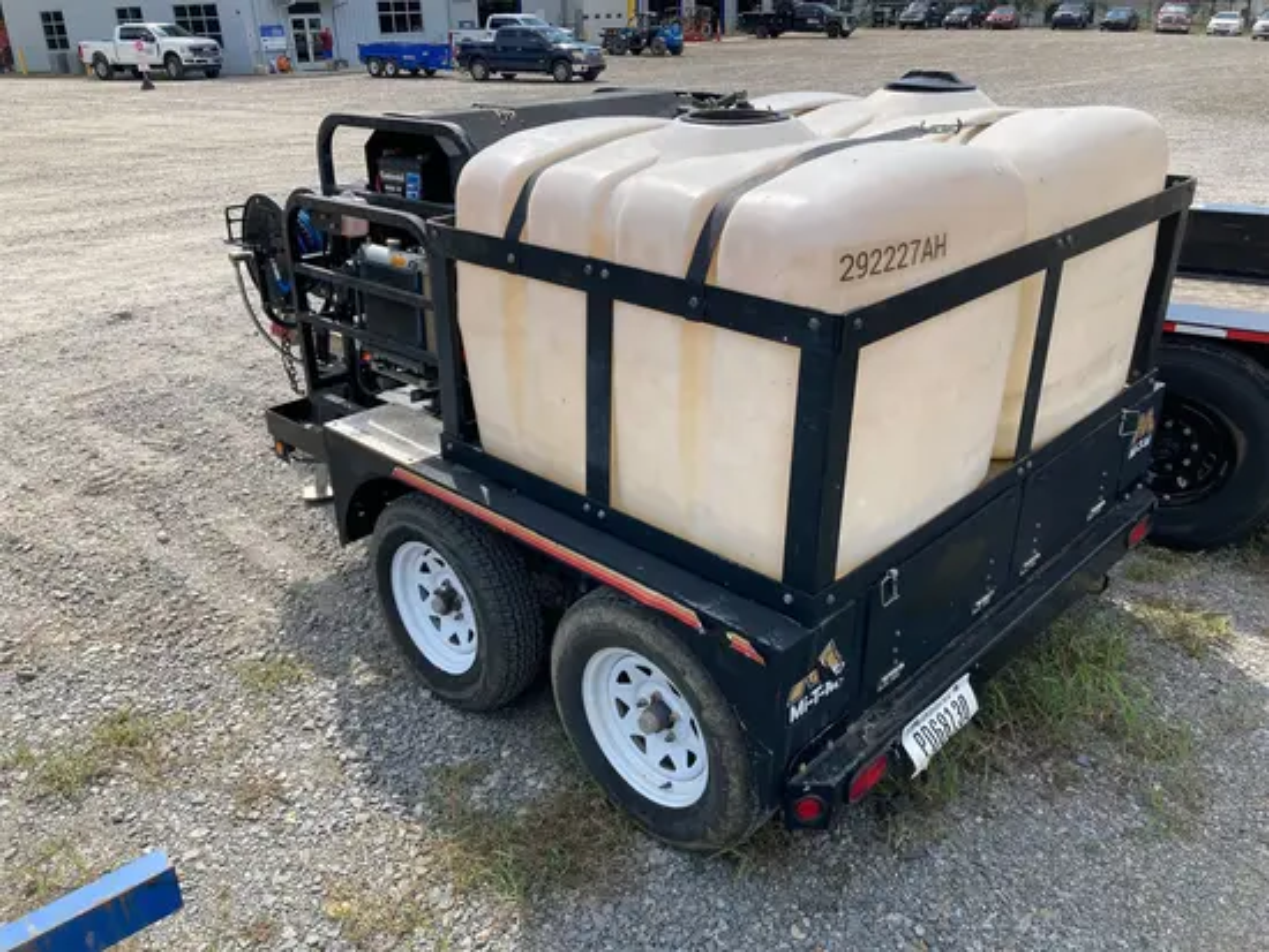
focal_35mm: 28
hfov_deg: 63.4
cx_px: 634
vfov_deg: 49.8
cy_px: 476
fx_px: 1027
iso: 20
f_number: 1.8
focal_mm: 3.99
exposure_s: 1/1548
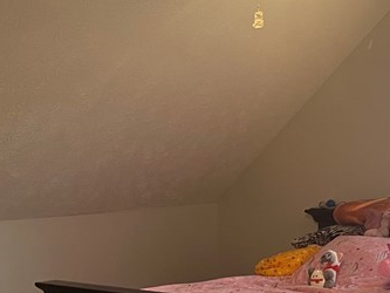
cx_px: 362
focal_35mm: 80
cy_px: 225
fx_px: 902
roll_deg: +0.9
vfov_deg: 18.3
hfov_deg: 23.7
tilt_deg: -4.8
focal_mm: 5.1
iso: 160
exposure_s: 1/60
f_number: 1.6
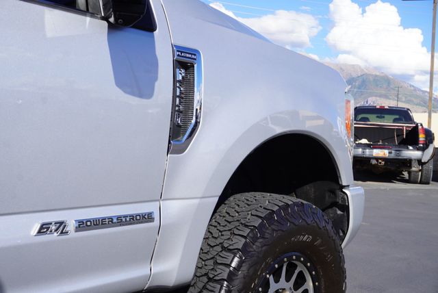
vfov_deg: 30.9
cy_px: 146
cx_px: 219
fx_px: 530
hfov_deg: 44.9
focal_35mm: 44
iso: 100
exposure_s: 1/125
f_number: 10
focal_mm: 29
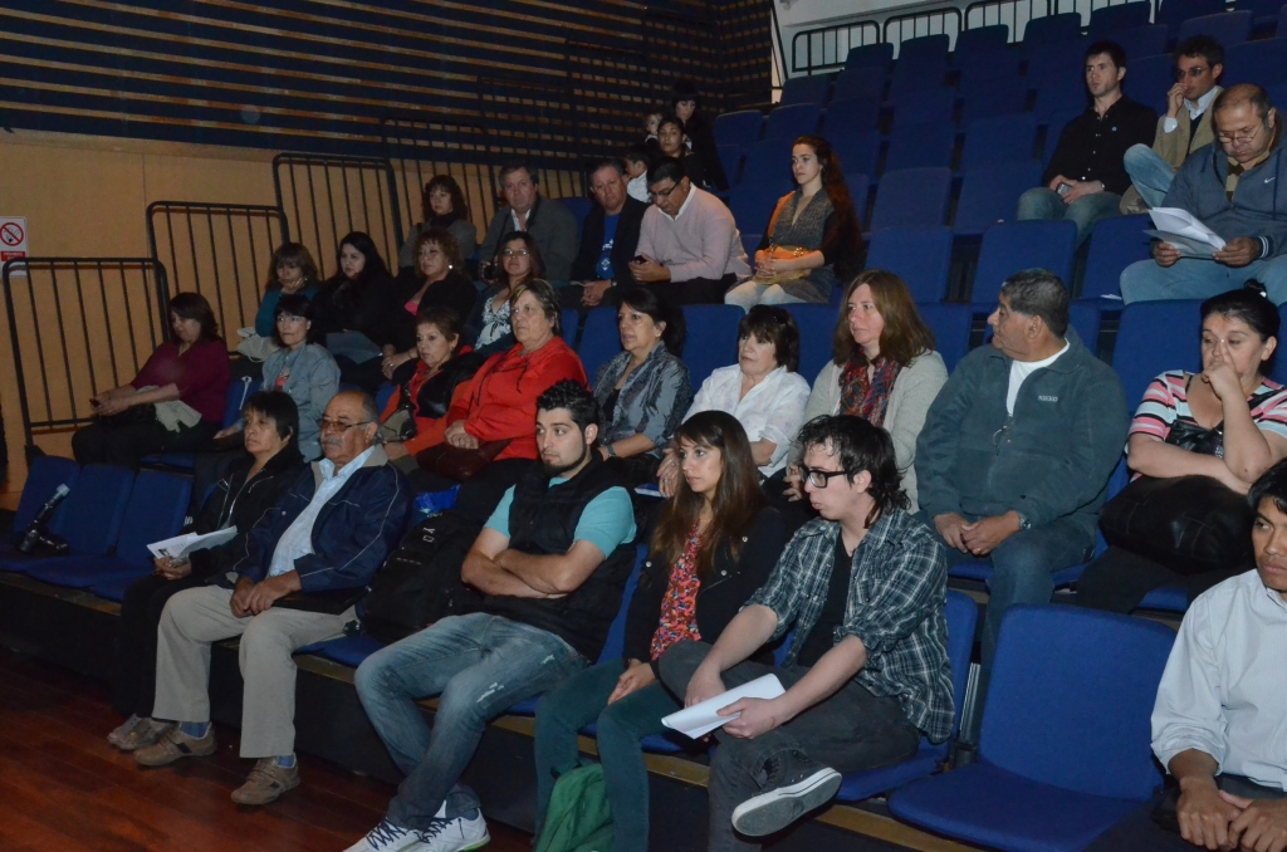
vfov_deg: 34.1
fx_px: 1391
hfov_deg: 49.6
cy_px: 426
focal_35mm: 39
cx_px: 644
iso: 6400
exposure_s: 1/60
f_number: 11
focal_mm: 26
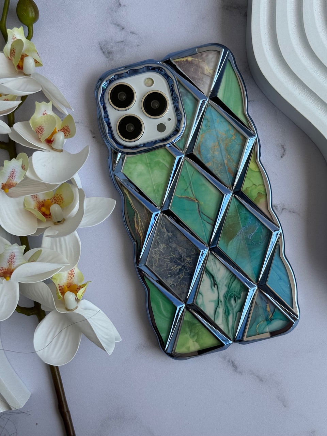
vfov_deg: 39.7
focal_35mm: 48
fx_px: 605
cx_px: 164
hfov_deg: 30.3
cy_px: 218
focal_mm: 6.76
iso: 64
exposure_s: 1/980
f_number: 1.78
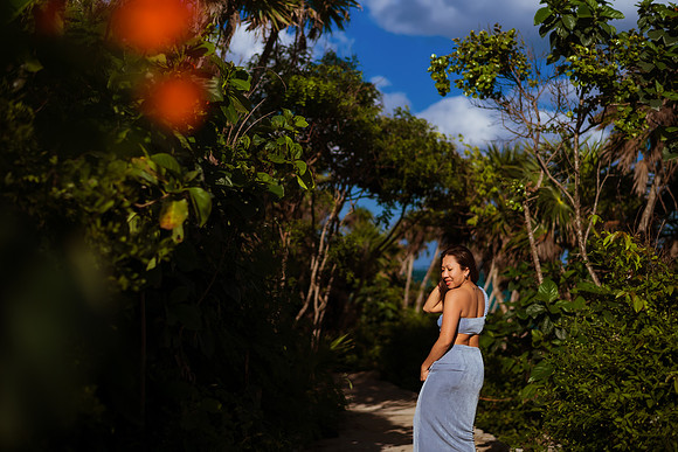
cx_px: 339
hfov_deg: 34.5
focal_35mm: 58
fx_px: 1093
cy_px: 226
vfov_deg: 23.4
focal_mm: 58
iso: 50
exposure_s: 1/8000
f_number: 2
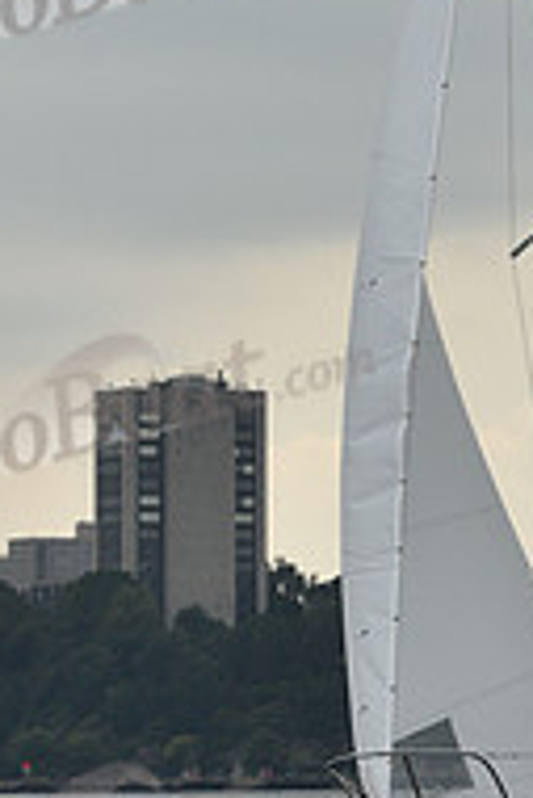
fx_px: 6761
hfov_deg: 4.5
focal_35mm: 305
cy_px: 147
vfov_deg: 6.7
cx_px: 594
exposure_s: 1/1250
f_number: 6.3
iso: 320
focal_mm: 100
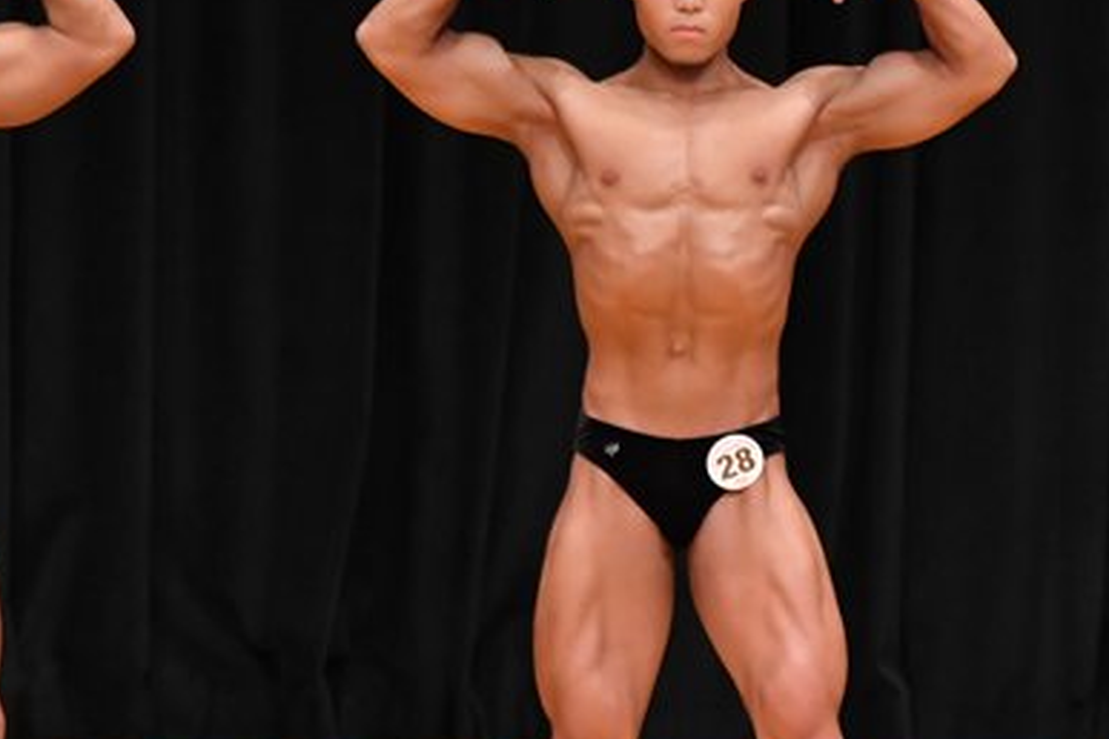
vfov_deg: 2.4
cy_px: 467
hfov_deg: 3.6
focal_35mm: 571
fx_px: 17589
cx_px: 1070
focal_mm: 190
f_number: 5.6
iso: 4000
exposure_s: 1/400
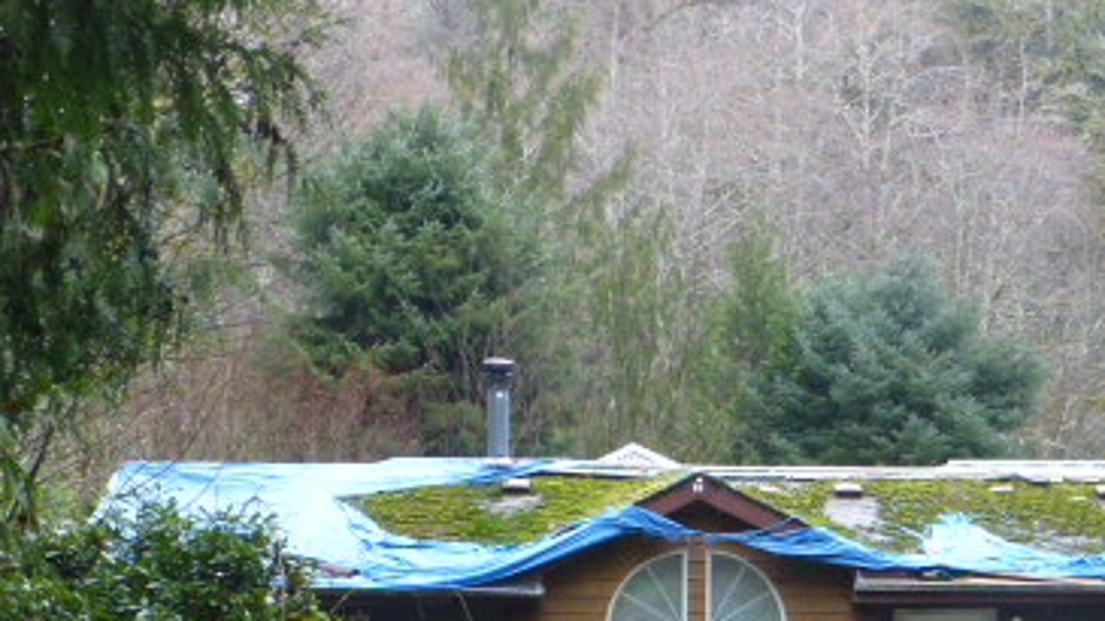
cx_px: 929
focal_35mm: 84
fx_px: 2460
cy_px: 645
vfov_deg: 14.1
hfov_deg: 24.8
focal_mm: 7.9
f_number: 4.1
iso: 400
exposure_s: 1/60
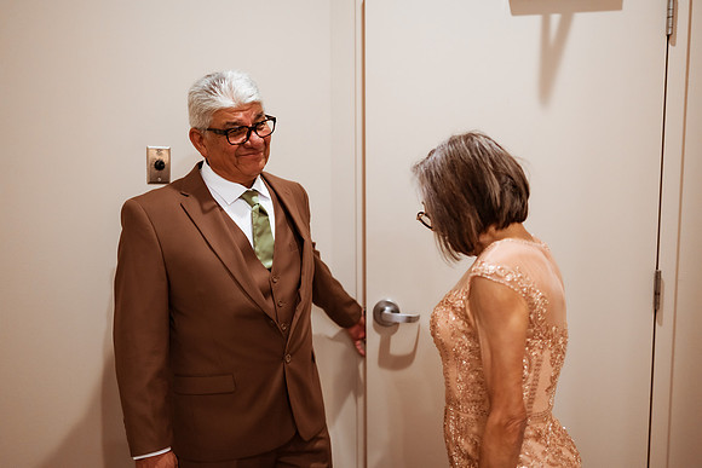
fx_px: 683
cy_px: 234
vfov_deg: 37.9
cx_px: 351
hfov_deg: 54.4
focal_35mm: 35
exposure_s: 1/400
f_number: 1.8
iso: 1250
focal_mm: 35
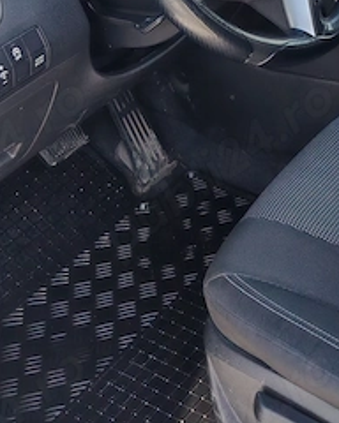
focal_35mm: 88
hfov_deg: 17.1
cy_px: -42
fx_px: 1104
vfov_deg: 20.7
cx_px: 343
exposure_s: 1/410
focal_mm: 6.67
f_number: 1.9
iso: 50
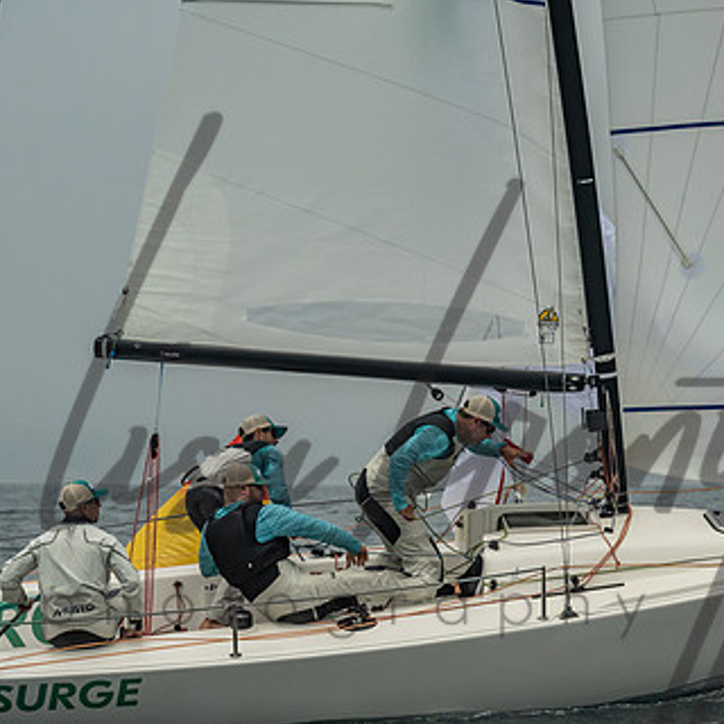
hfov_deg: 8.9
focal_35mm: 196
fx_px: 4638
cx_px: 551
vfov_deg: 8.9
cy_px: 435
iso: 800
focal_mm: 125
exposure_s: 1/3200
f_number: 9
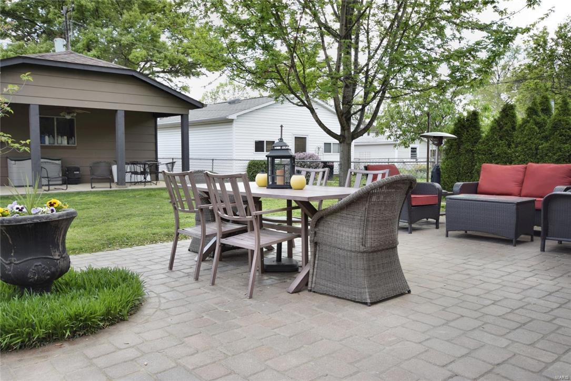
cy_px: 190
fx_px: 476
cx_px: 286
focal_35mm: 30
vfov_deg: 43.6
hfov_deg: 61.9
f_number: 5.6
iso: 100
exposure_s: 1/60
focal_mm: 20
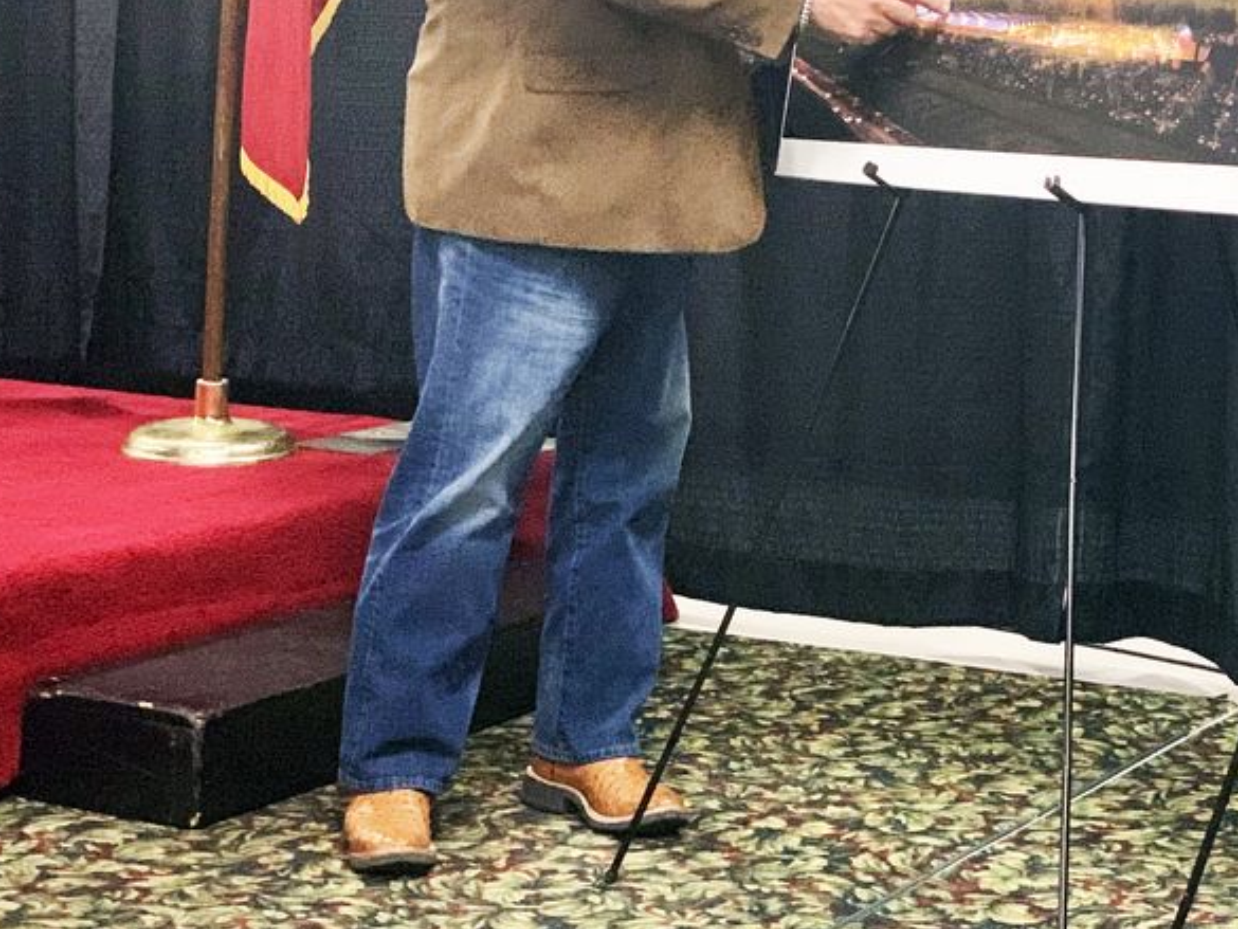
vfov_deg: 16.1
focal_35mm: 91
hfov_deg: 21.4
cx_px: 916
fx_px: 3255
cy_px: 127
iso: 500
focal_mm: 6
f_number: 2.4
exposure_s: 1/40
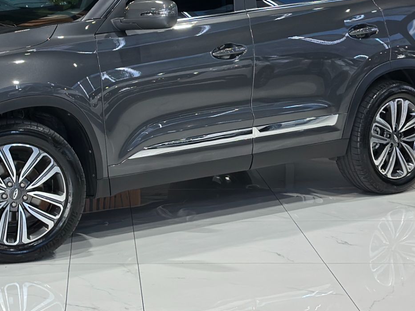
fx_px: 1187
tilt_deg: -6.7
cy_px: 81
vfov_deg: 14.9
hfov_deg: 19.7
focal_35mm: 99
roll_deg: +0.5
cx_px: 99
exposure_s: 1/120
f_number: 1.78
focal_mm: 6.86
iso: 200
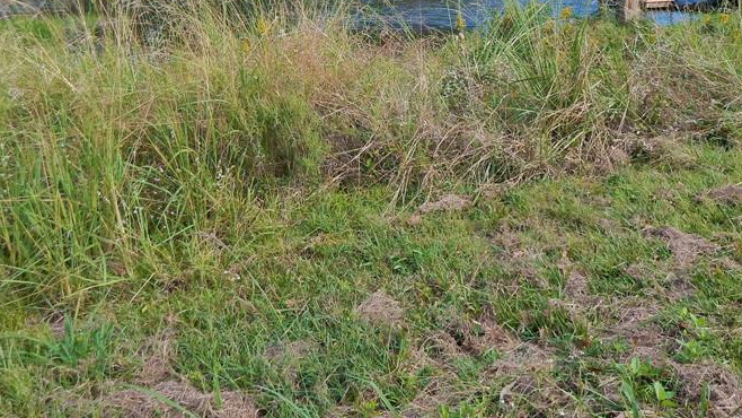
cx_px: 421
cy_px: 38
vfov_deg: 29.1
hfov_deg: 51.5
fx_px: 767
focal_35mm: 39
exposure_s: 1/640
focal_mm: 4.1
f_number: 3
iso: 125
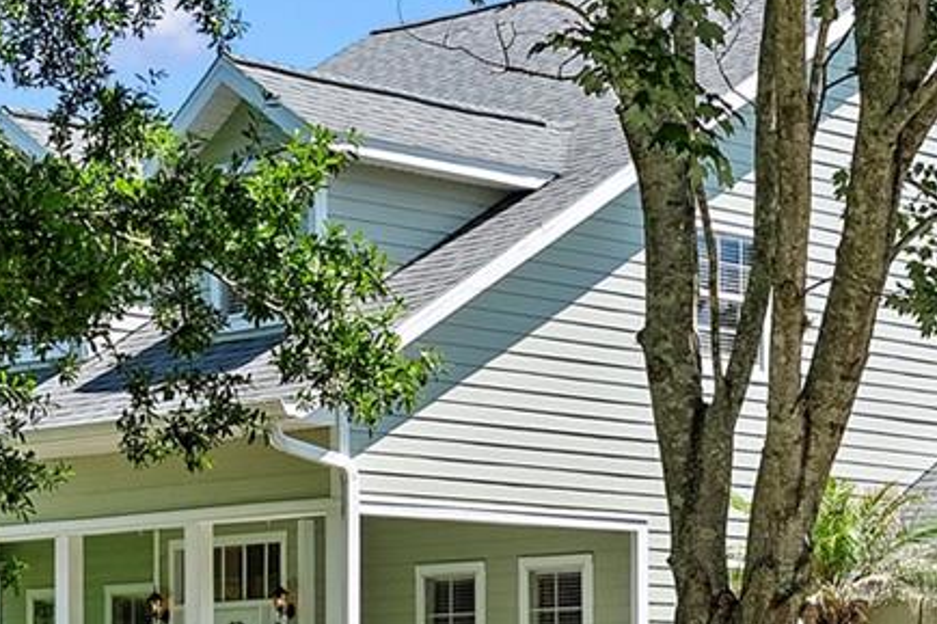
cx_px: 1077
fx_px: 2784
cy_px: 584
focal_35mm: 107
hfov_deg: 18.3
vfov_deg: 12.7
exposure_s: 1/400
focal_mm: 29
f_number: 7.1
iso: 400
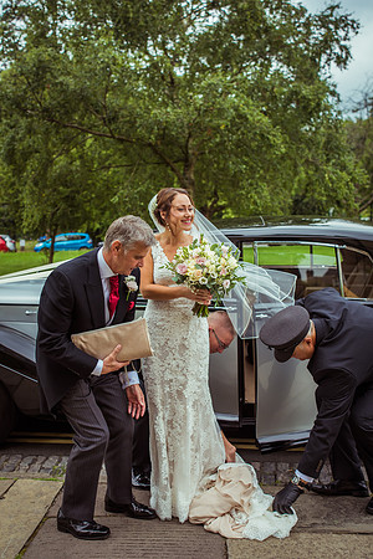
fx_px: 544
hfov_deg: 37.9
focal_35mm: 35
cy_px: 280
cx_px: 186
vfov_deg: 54.4
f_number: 3.5
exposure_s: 1/1250
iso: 180
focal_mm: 35
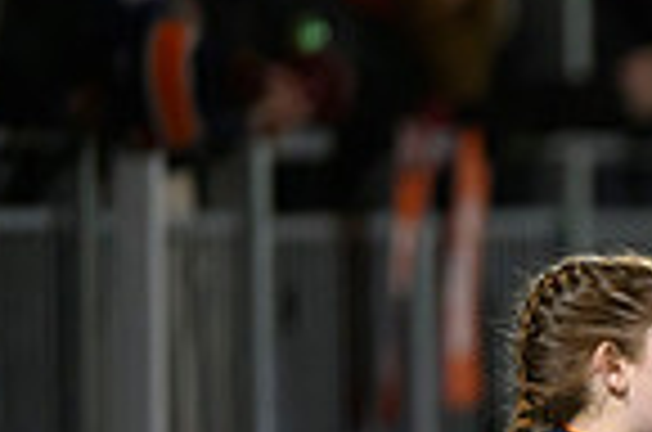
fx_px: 29005
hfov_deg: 1.3
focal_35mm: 1605
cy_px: 443
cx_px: 1237
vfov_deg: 0.9
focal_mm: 400
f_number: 3.2
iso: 4000
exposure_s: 1/800
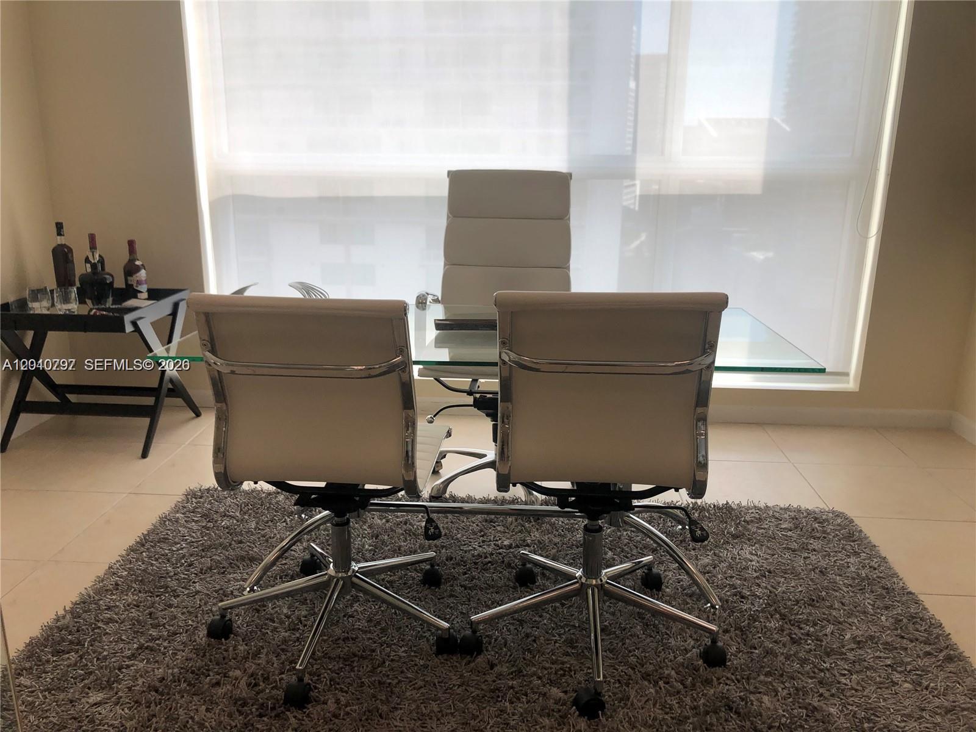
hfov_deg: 63.4
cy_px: 366
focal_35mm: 28
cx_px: 488
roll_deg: -0.6
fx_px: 789
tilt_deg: -16.3
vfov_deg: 49.7
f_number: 1.8
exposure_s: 1/208
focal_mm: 3.99
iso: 20
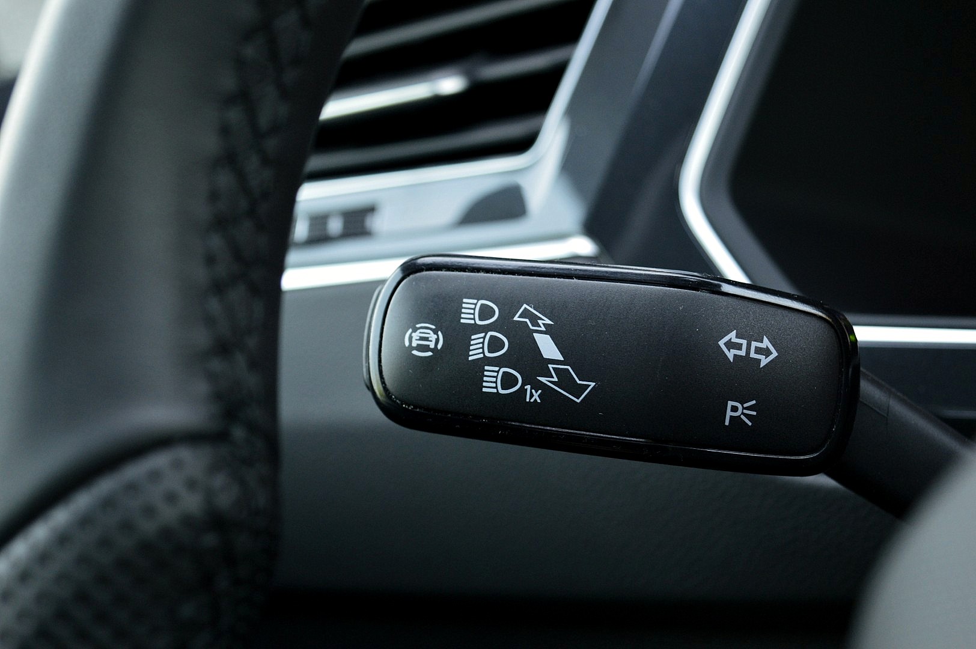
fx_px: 1950
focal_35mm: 72
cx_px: 488
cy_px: 324
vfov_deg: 18.9
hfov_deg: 28.1
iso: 800
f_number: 5.3
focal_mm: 48
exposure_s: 1/60
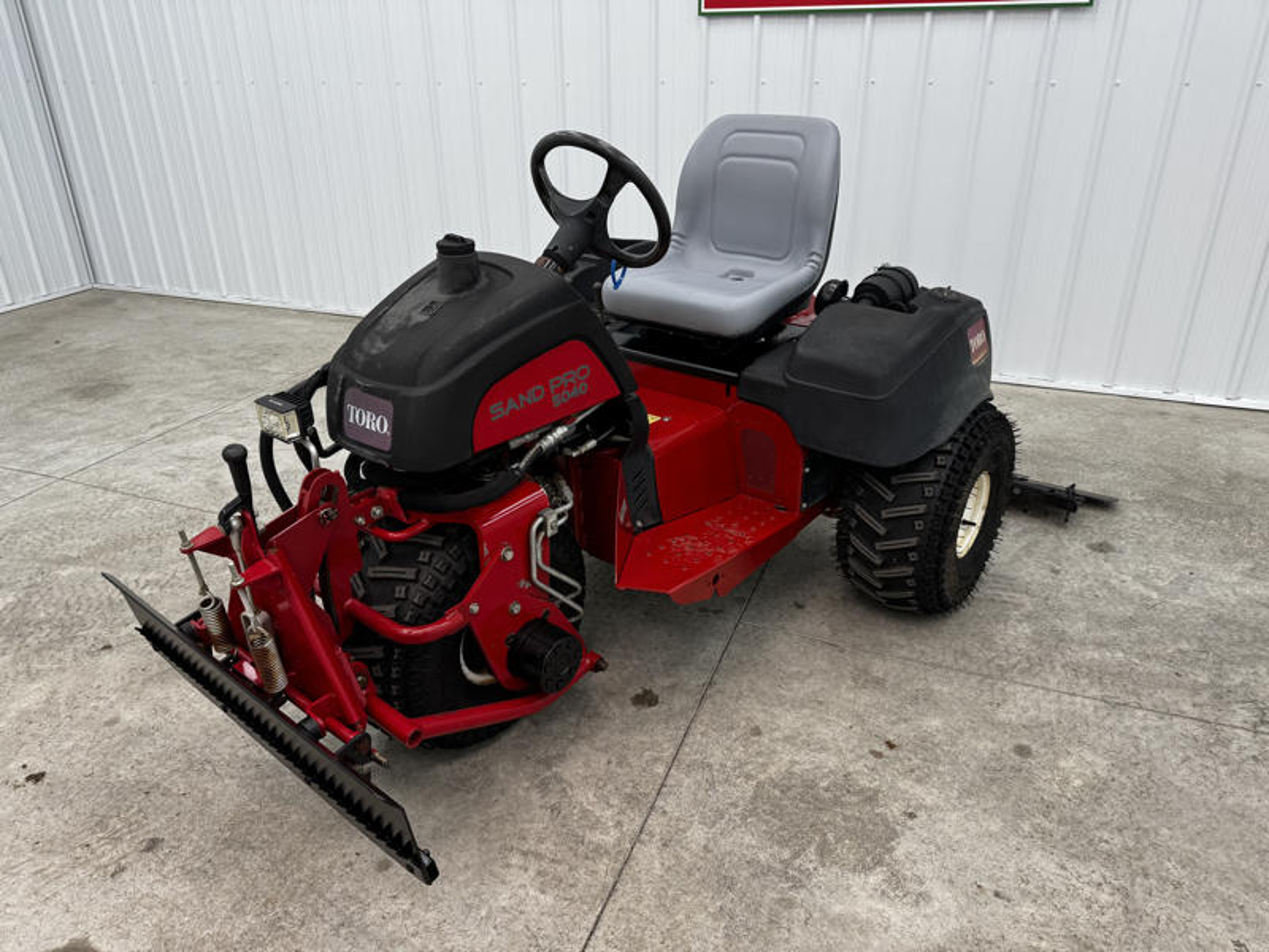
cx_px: 634
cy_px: 476
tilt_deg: -26.5
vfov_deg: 56.8
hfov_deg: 71.6
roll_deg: -0.2
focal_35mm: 24
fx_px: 880
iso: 80
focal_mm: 6.76
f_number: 1.78
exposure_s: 1/120
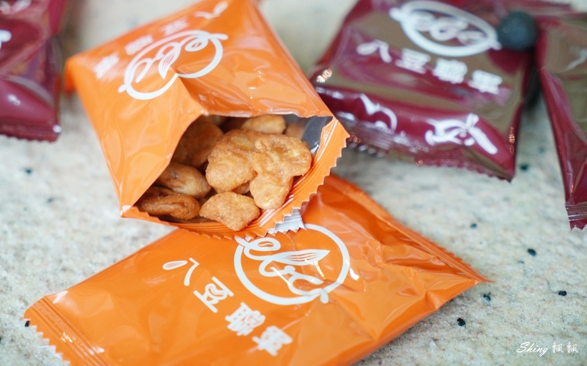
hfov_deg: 28.6
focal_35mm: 72
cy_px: 170
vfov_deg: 18.1
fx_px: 1152
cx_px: 293
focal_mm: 70
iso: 1600
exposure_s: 1/40
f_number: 4
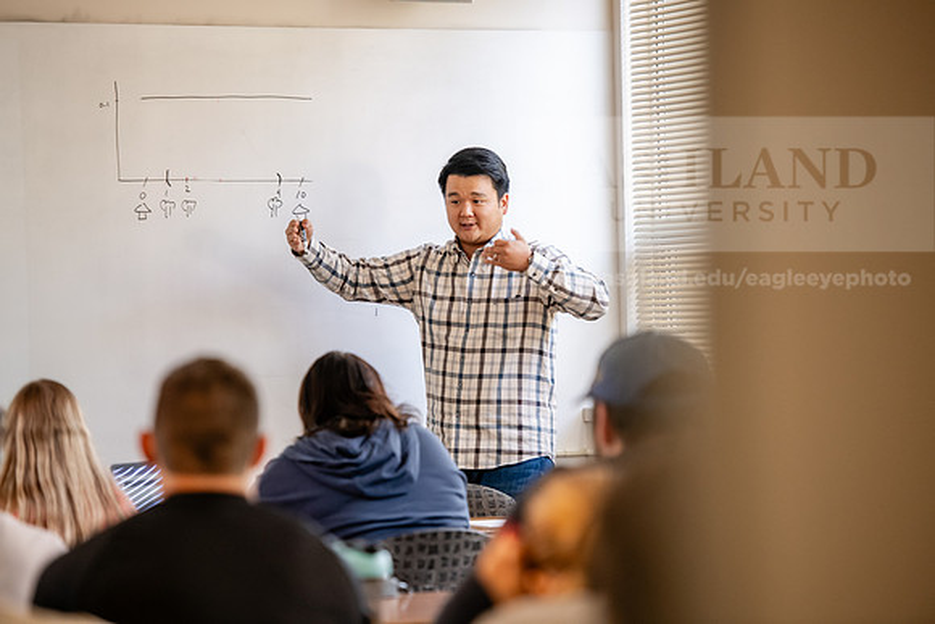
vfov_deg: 8.6
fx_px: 4156
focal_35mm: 160
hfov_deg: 12.8
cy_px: 312
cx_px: 468
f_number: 3.5
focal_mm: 160
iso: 1600
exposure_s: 1/200
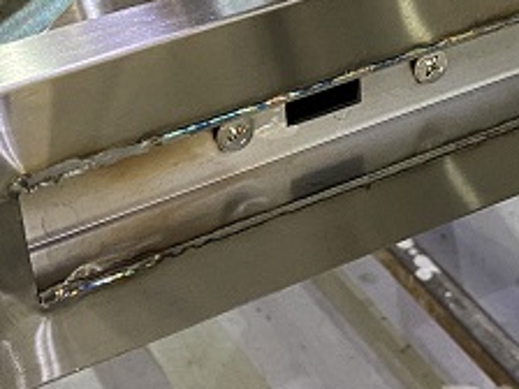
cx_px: 354
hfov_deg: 21.0
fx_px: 1394
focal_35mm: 93
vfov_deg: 15.7
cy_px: 58
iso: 400
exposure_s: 1/50
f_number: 1.8
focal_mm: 4.25
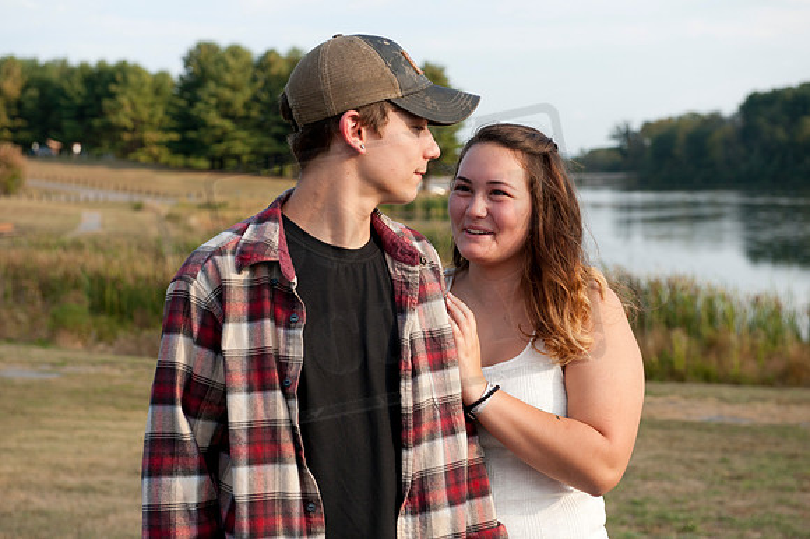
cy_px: 270
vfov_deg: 19.4
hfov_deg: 28.9
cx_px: 405
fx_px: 1574
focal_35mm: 70
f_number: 6.3
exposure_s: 1/640
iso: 250
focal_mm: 70
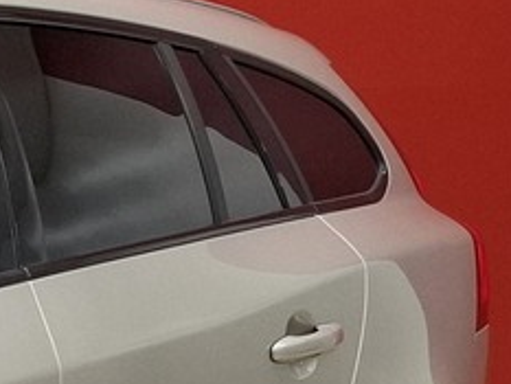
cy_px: 584
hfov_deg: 11.1
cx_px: -796
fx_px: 2097
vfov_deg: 10.1
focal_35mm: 142
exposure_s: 1/100
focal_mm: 5.54
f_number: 1.8
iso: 125
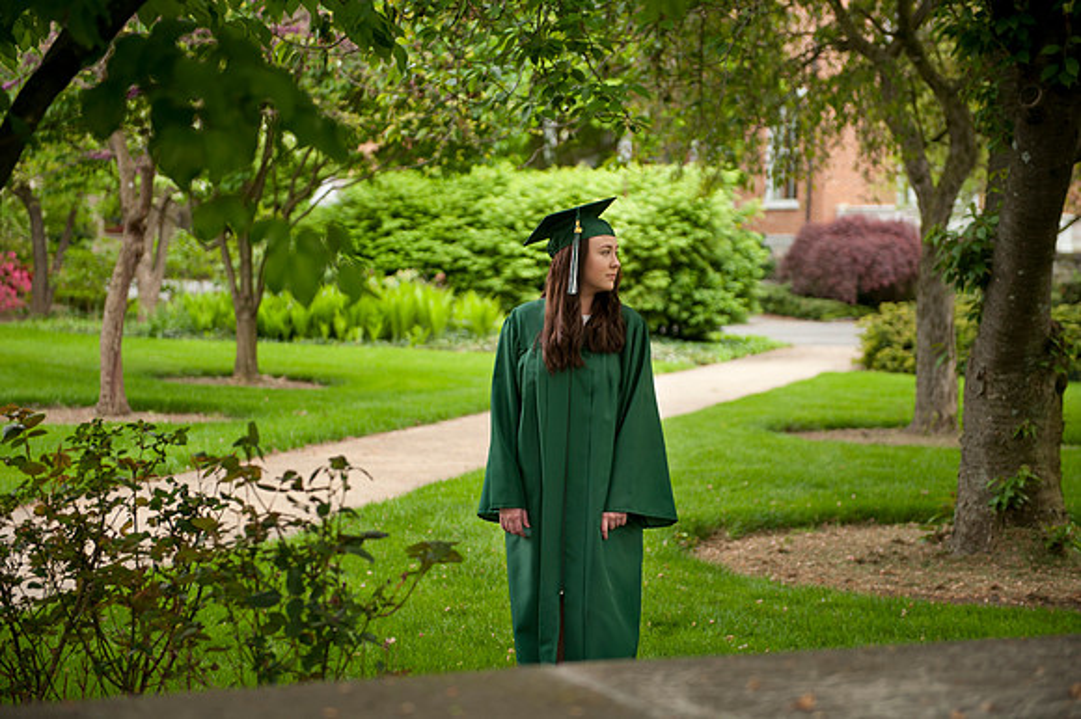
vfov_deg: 21.9
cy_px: 360
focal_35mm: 62
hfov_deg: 32.4
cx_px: 540
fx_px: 1861
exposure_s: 1/60
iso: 160
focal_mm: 62
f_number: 2.8
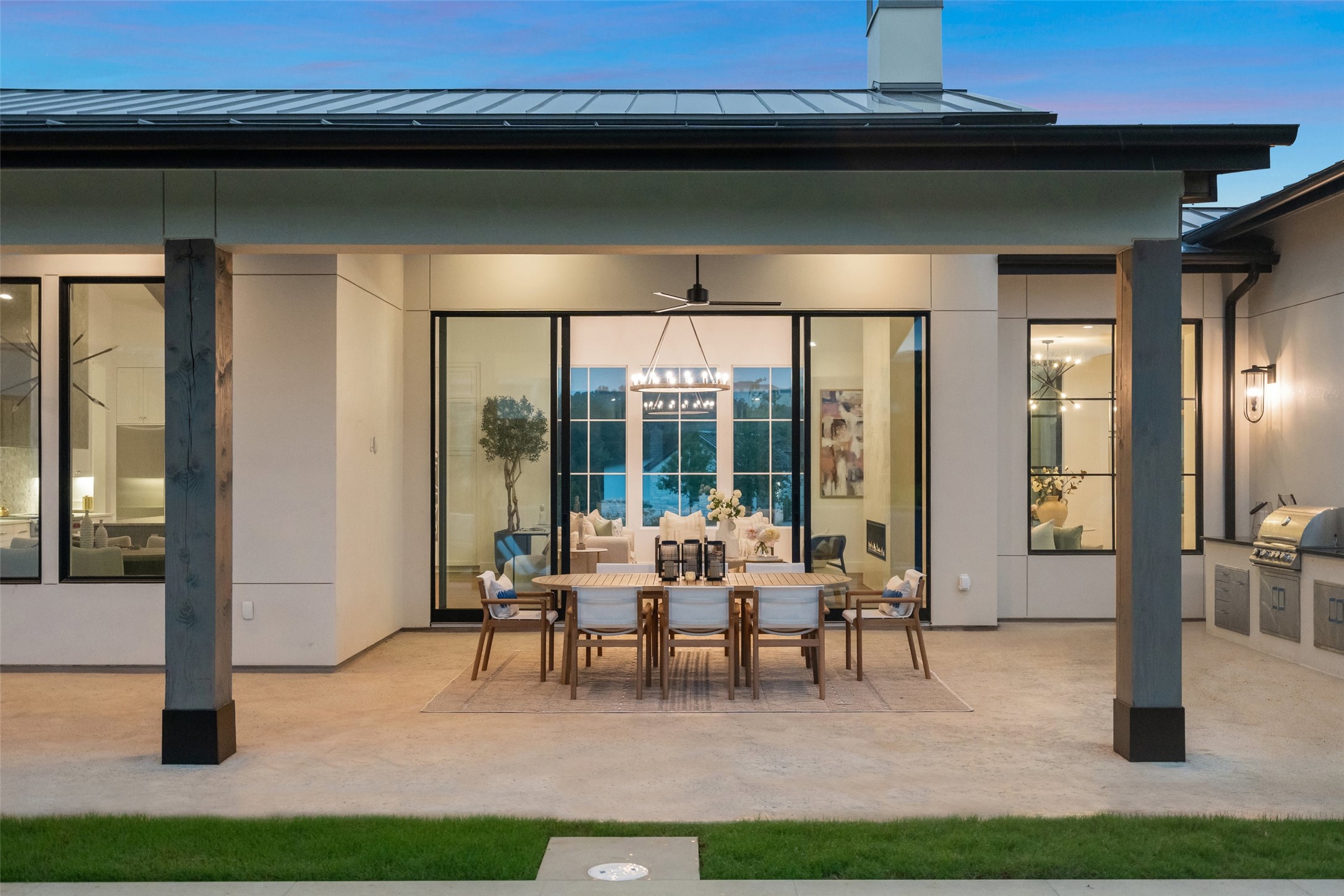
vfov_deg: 37.9
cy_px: 448
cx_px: 672
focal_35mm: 35
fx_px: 1307
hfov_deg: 54.4
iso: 3200
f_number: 4
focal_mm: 35
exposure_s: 1/160
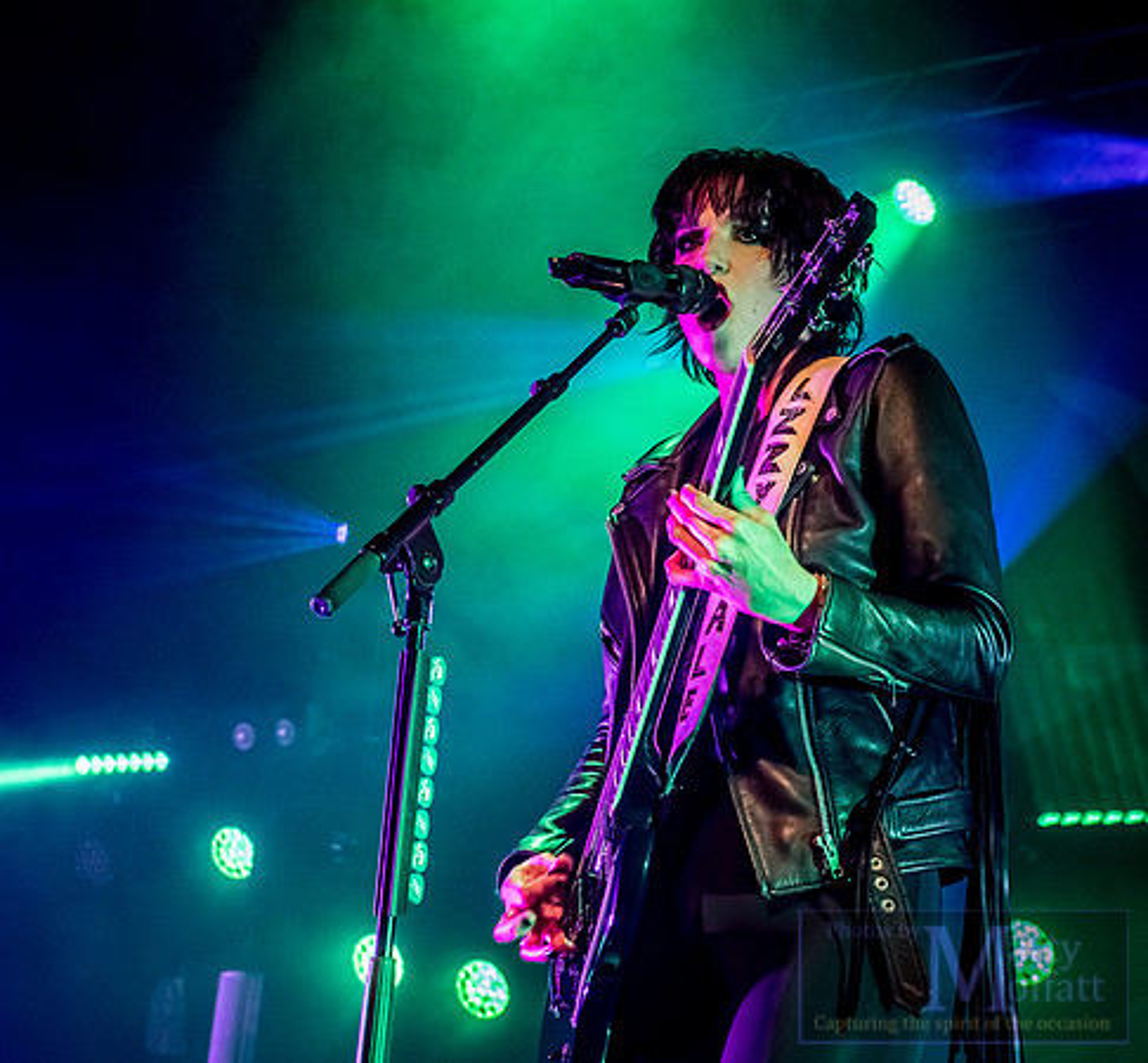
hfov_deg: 23.7
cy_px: 429
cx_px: 613
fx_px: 2736
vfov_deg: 22.0
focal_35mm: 76
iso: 1250
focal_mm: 28
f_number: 4
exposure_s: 1/100
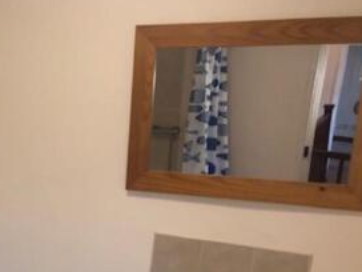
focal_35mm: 60
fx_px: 627
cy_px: 257
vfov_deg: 23.6
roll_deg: -3.0
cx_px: -9
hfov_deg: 29.8
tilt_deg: -14.3
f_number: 1.8
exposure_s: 1/17
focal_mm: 4
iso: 80
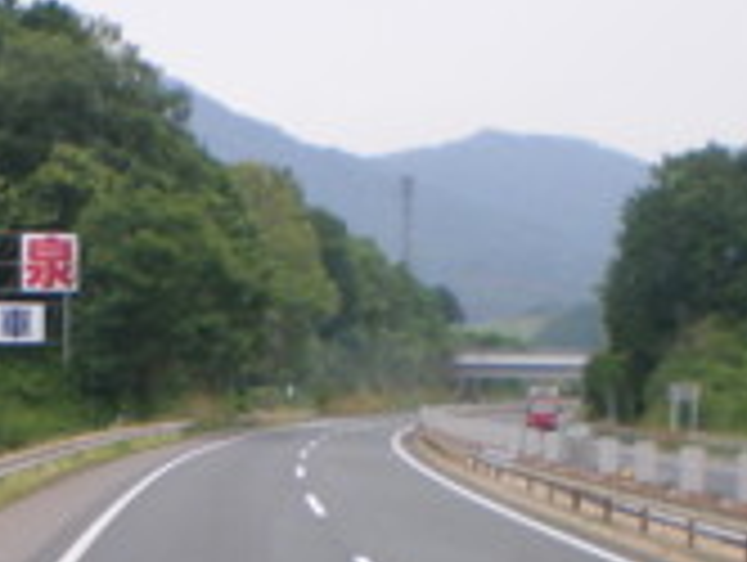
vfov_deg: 14.3
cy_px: 445
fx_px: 2226
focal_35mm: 103
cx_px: -9
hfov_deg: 18.5
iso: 64
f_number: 4.6
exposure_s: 1/125
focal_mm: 6.3
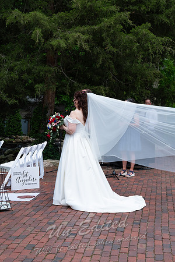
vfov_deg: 26.0
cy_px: 131
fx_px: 569
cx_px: 88
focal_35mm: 78
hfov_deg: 17.5
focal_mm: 52
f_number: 8
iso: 250
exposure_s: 1/200
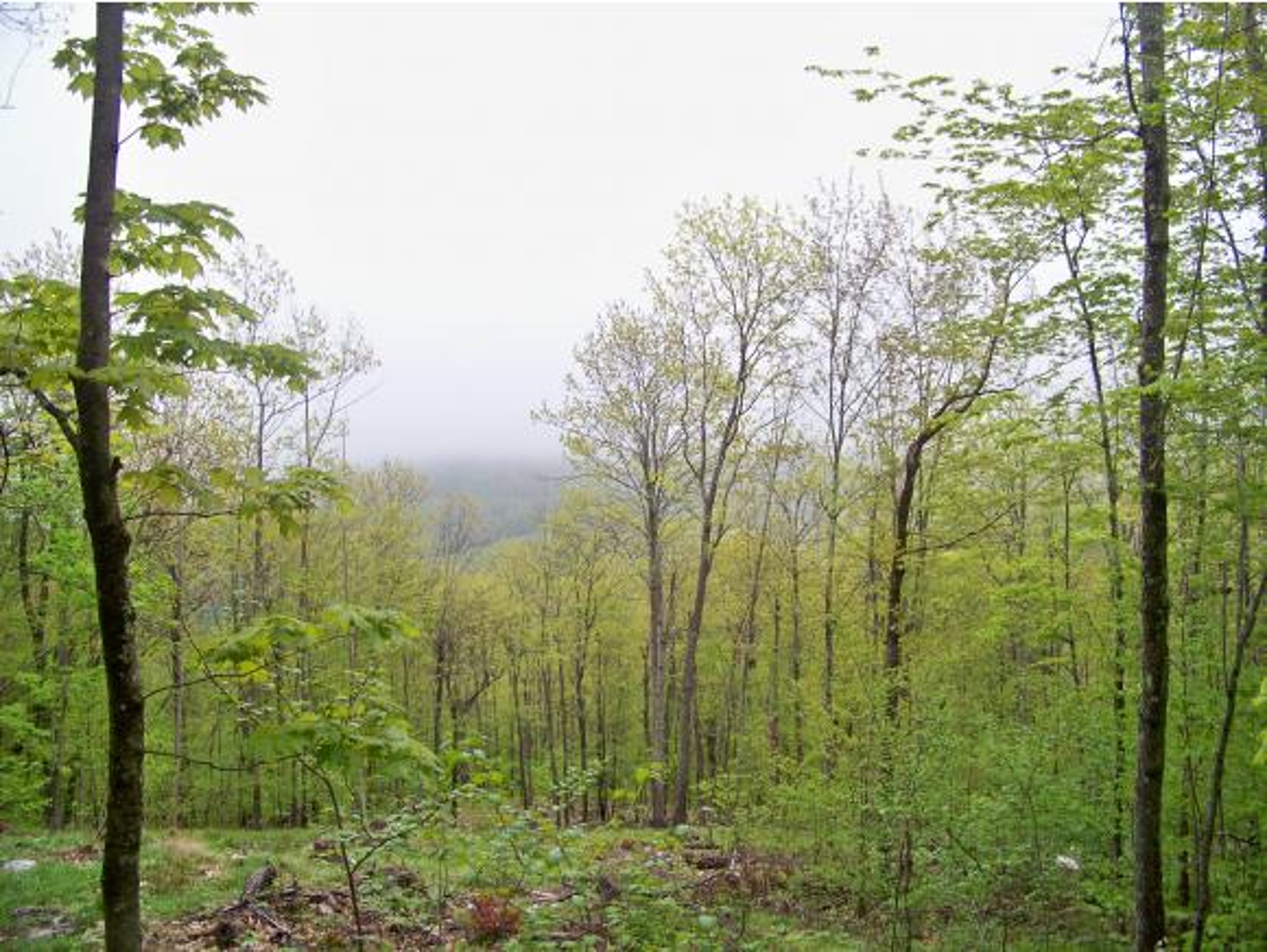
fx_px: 1209
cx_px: 634
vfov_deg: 43.0
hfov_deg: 55.3
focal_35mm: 33
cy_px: 476
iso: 64
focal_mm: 5.85
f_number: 2.8
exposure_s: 1/125
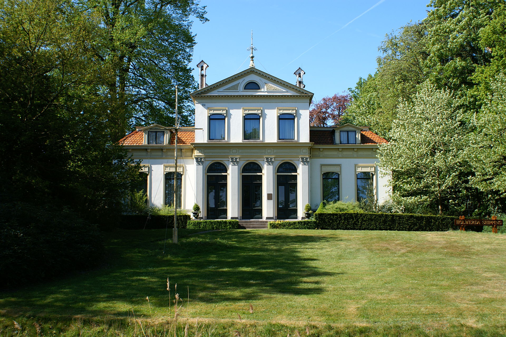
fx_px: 548
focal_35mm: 39
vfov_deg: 34.2
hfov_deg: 49.6
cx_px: 253
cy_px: 168
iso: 100
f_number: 9
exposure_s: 1/125
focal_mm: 26
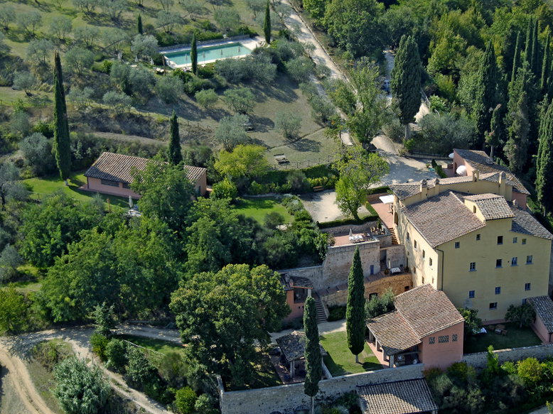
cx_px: 313
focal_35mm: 82
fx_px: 1310
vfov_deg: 18.0
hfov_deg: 23.8
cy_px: 200
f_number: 4.5
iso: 100
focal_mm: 46
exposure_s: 1/320
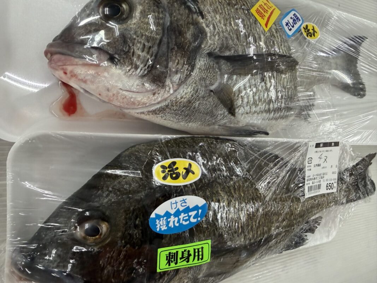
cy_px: 142
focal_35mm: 24
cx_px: 188
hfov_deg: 71.6
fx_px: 261
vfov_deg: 56.8
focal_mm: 2.22
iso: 200
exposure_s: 1/120
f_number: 2.2
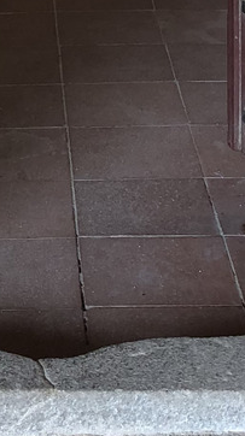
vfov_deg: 14.3
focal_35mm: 135
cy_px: -319
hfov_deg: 8.9
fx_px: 1563
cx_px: 27
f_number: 1.8
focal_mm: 4
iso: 32
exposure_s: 1/50
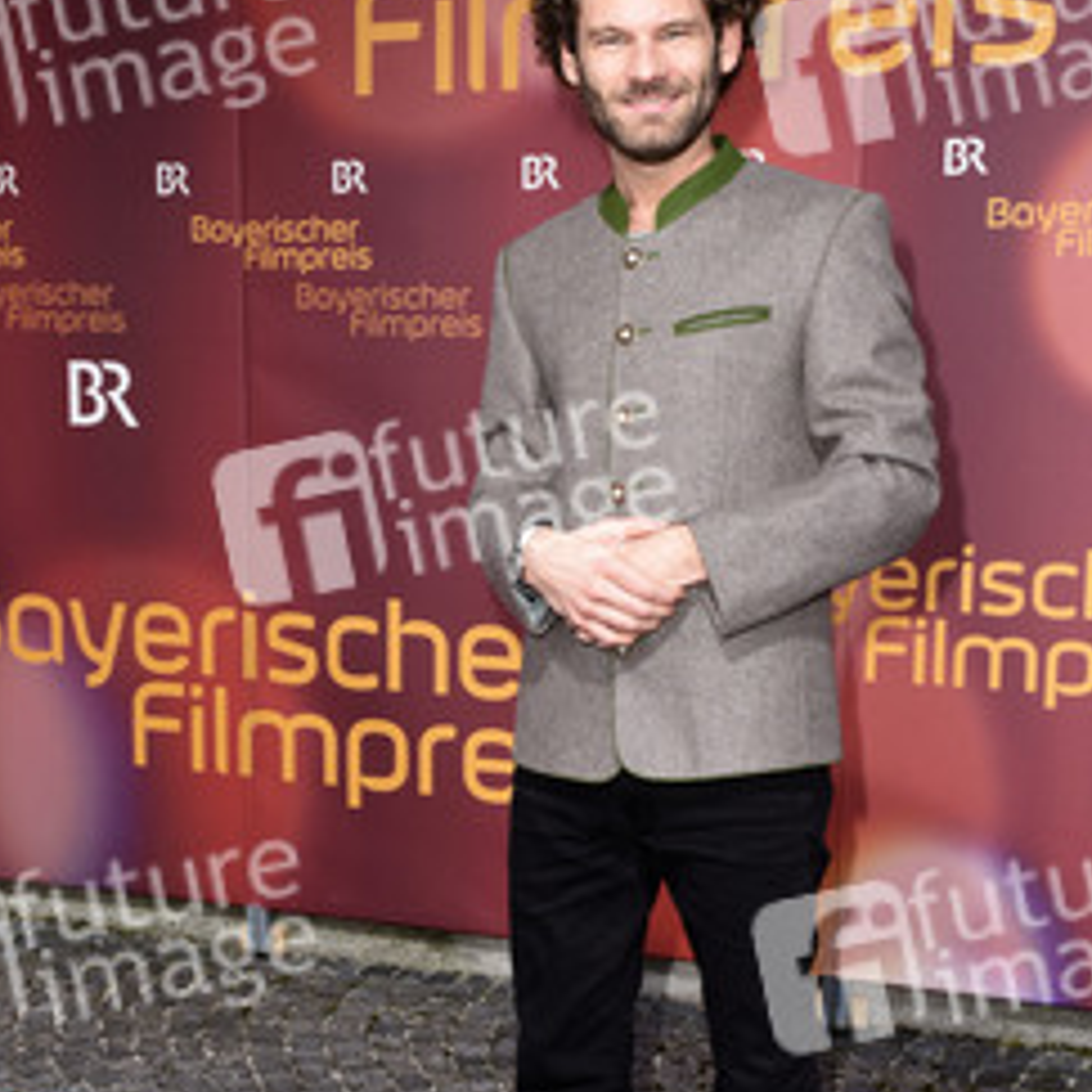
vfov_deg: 30.0
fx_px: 2024
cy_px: 724
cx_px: 575
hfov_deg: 30.2
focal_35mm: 57
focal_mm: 27
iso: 320
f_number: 10
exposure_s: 1/60
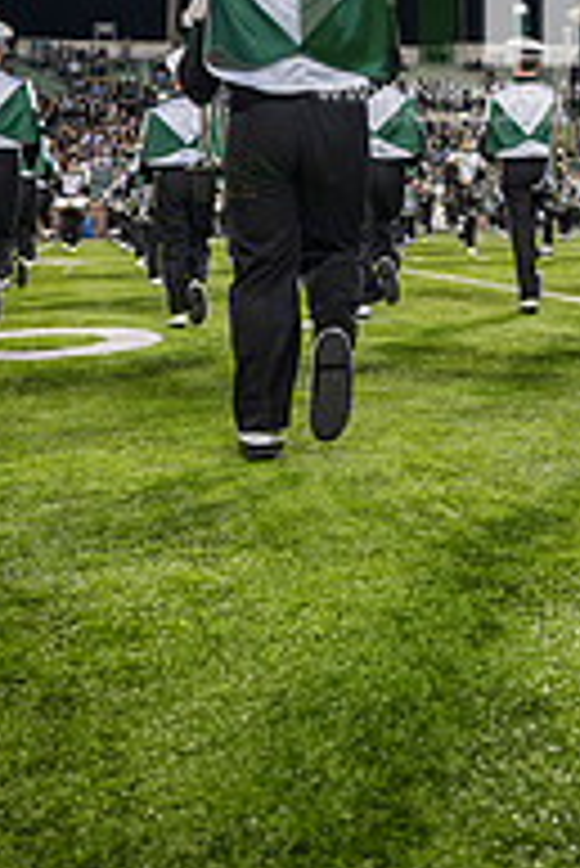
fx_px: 1351
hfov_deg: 23.7
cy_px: -4
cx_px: 499
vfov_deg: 32.7
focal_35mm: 56
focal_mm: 24
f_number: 3.2
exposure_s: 1/500
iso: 1250
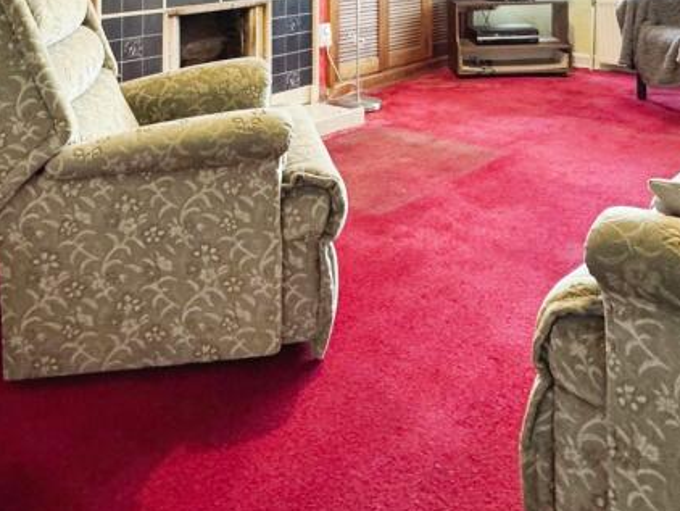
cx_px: 330
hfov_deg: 53.9
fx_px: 668
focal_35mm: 34
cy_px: -60
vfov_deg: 35.4
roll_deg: +1.8
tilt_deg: -0.5
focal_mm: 2.22
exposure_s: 1/50
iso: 400
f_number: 2.2
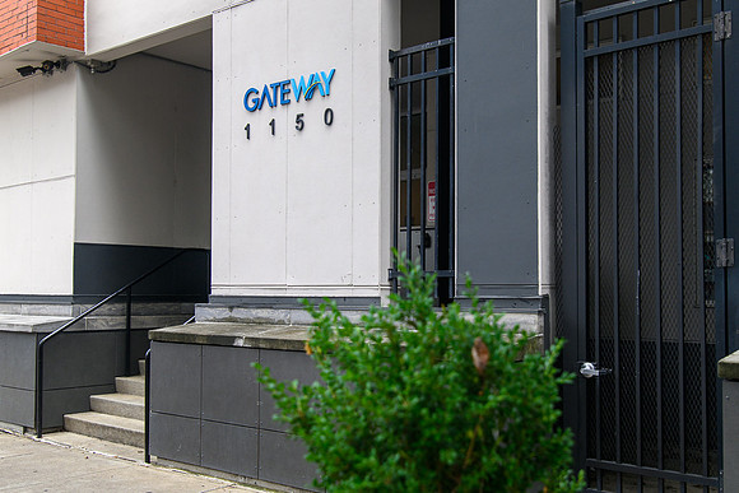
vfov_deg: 33.3
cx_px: 411
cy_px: 262
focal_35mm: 40
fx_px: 823
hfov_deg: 48.2
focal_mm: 35
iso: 200
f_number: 5
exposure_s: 1/250
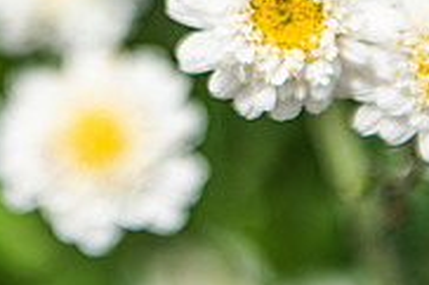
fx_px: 2655
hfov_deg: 9.2
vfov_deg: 6.1
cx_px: 61
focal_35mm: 223
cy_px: -140
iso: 500
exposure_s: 1/8000
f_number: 2.8
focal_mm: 70
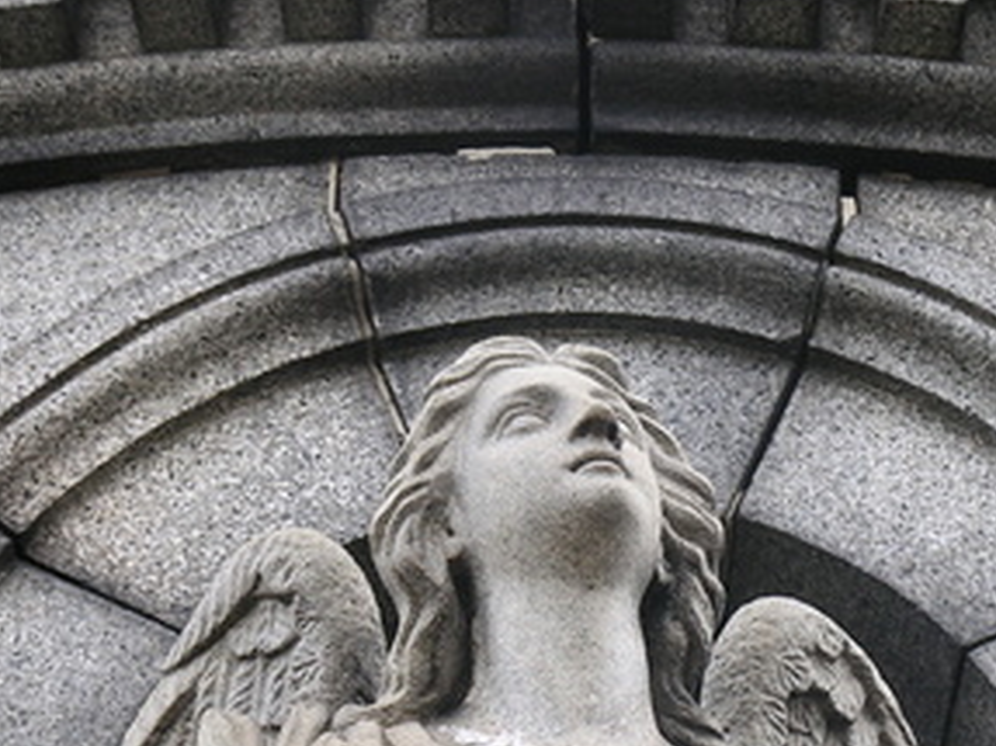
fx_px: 10095
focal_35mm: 351
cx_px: 788
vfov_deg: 4.2
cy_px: 847
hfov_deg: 5.6
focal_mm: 32.4
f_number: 4.8
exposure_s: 1/46.7
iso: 50
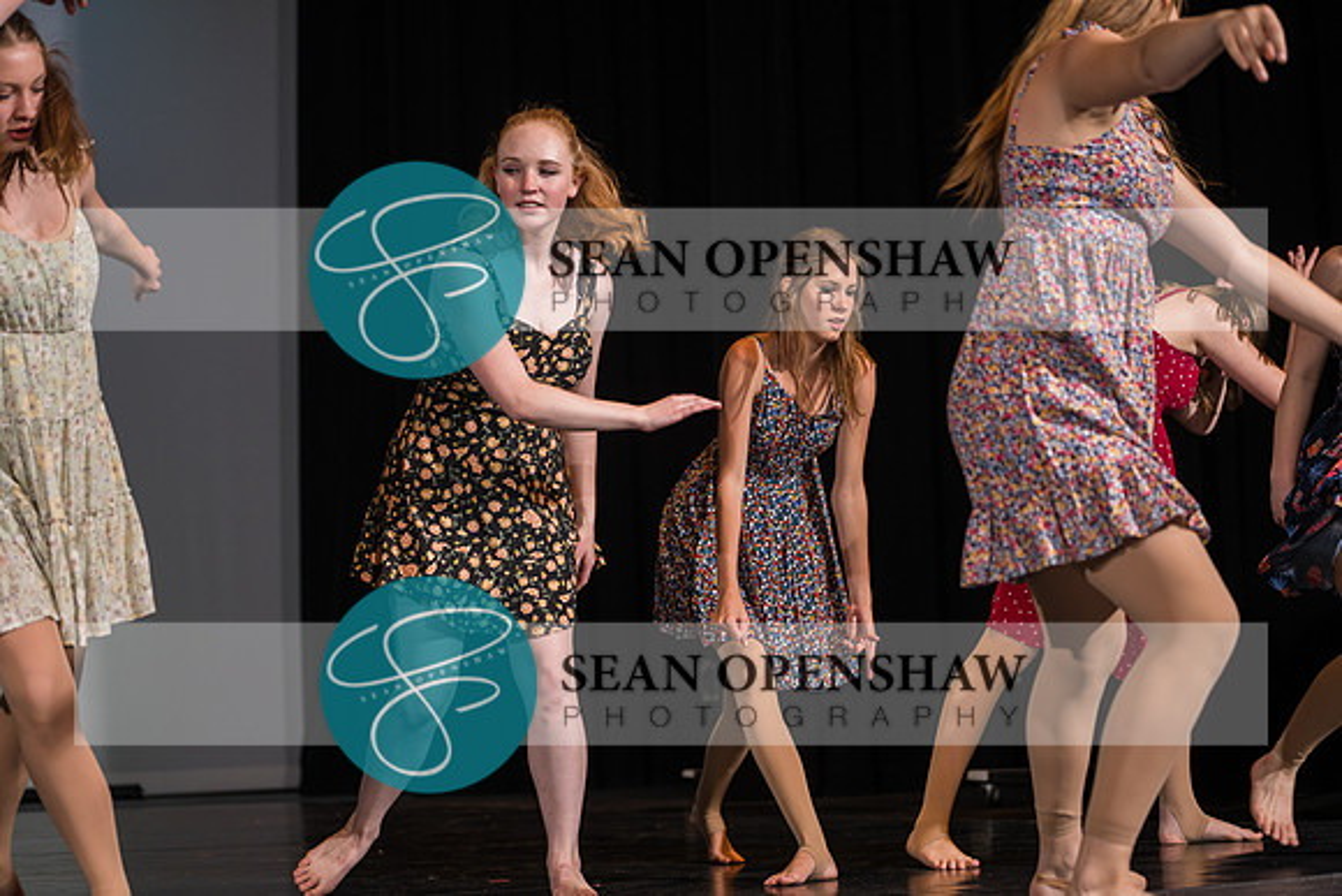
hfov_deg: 28.8
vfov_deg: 19.5
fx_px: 2610
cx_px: 671
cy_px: 448
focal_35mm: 70
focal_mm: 70
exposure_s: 1/500
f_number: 2.8
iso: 500
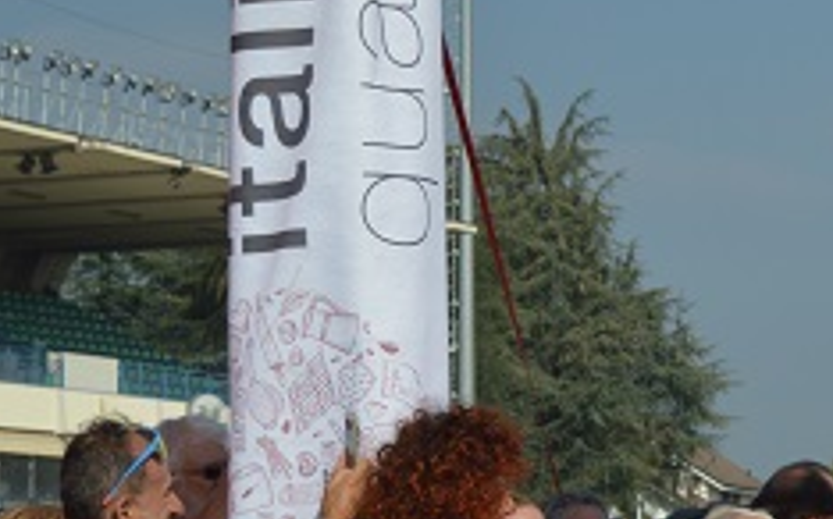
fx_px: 3494
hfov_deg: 13.3
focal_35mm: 154
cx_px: 922
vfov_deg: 8.5
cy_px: 508
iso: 100
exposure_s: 1/1250
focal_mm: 38
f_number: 4.8
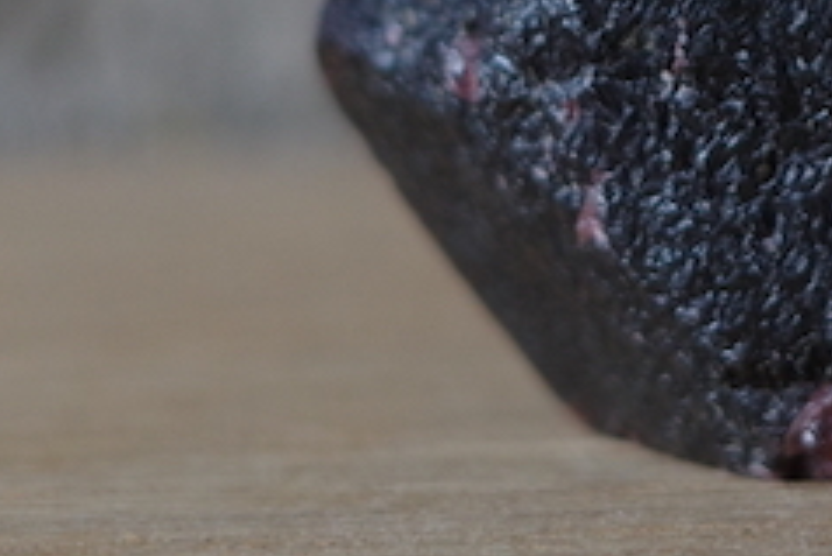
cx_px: 870
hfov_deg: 8.1
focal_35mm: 252
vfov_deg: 5.4
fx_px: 5827
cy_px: -514
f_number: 2.8
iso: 200
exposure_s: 1/125
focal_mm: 26
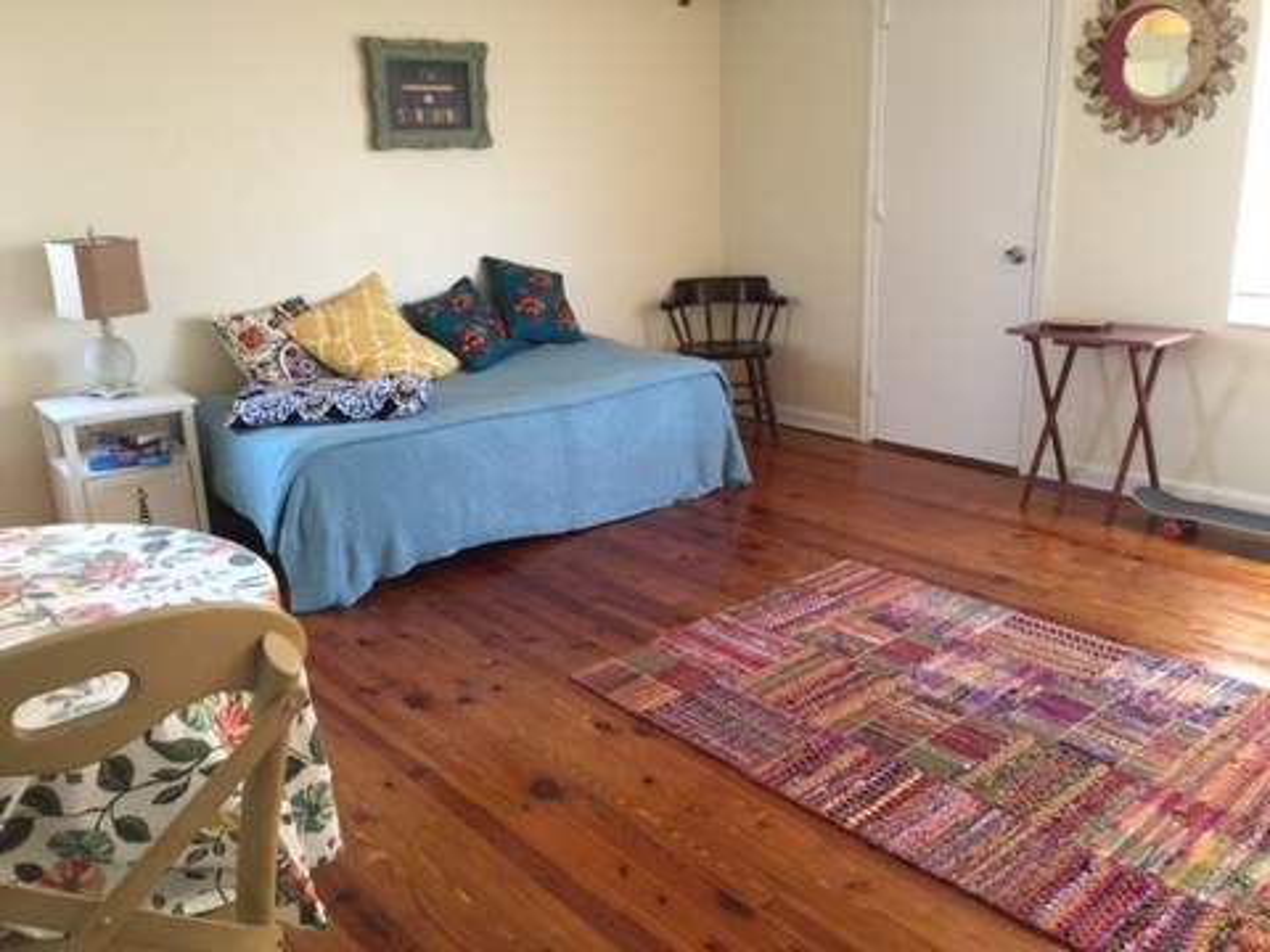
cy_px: 476
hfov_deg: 61.7
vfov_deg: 48.2
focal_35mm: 29
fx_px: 1064
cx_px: 635
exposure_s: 1/15
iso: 32
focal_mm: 4.15
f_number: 2.2
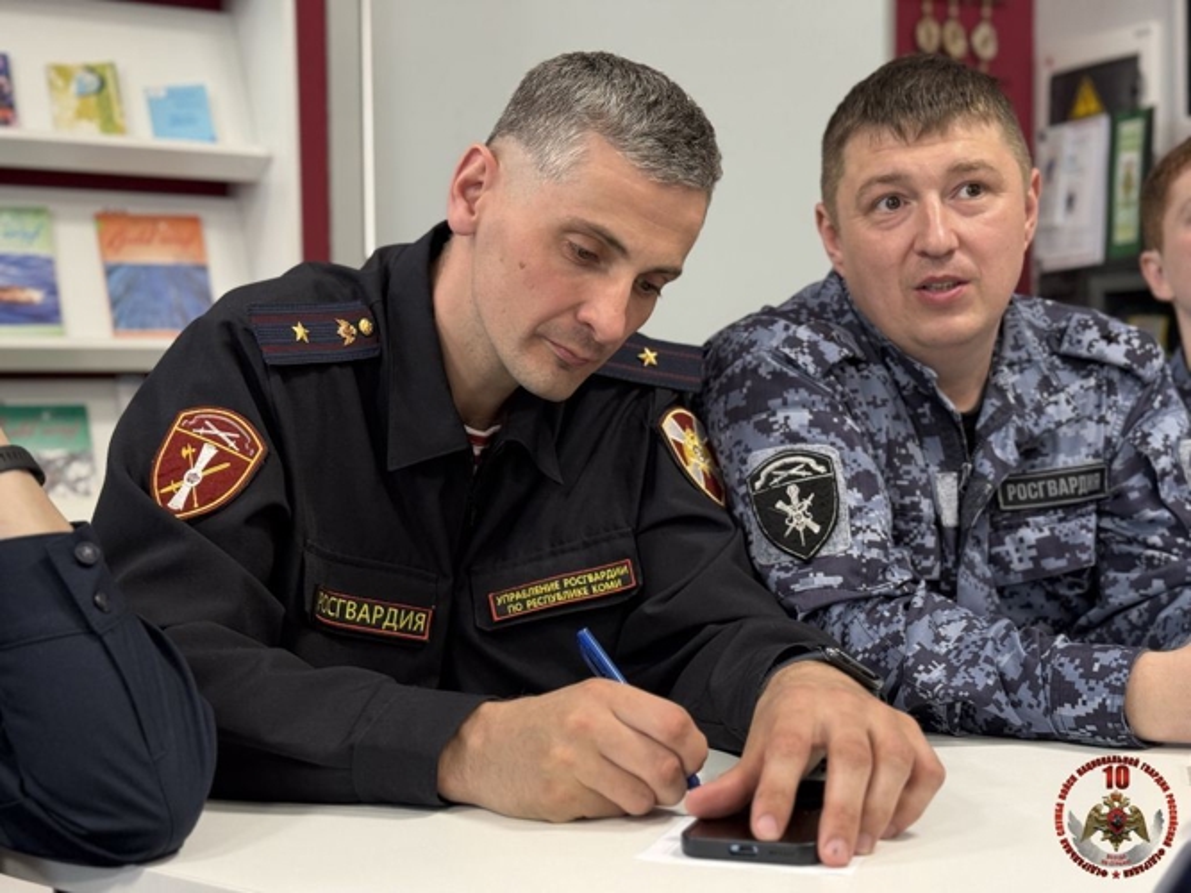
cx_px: 596
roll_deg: +0.5
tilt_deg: -0.8
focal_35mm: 48
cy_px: 446
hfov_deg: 39.7
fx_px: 1651
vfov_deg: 30.3
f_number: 1.78
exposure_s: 1/60
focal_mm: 6.76
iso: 200
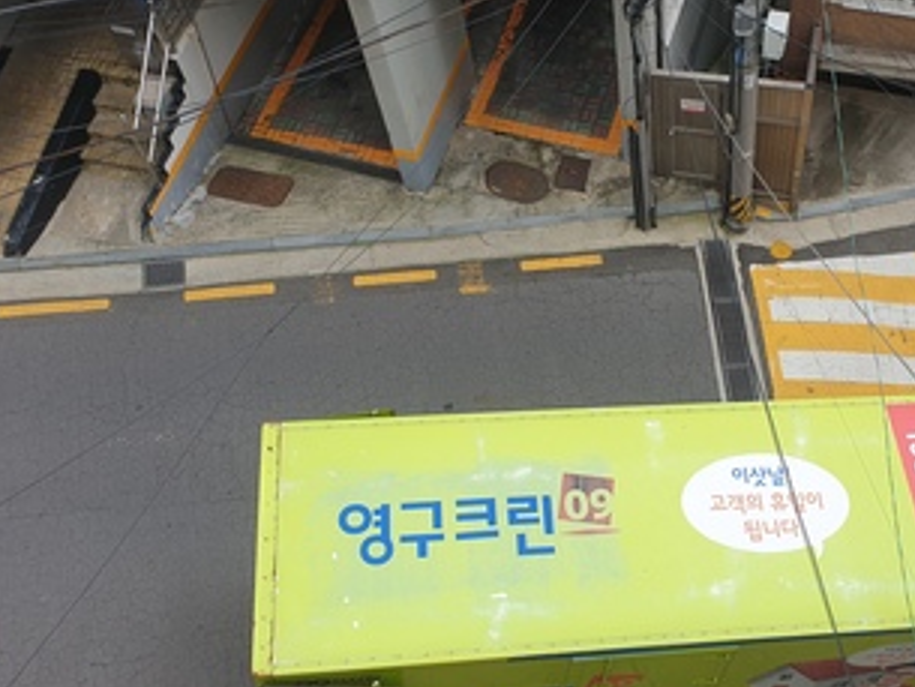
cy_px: 362
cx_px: 633
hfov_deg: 40.5
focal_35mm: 46
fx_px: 1216
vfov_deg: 31.5
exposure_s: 1/220
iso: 50
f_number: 2.4
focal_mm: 4.3
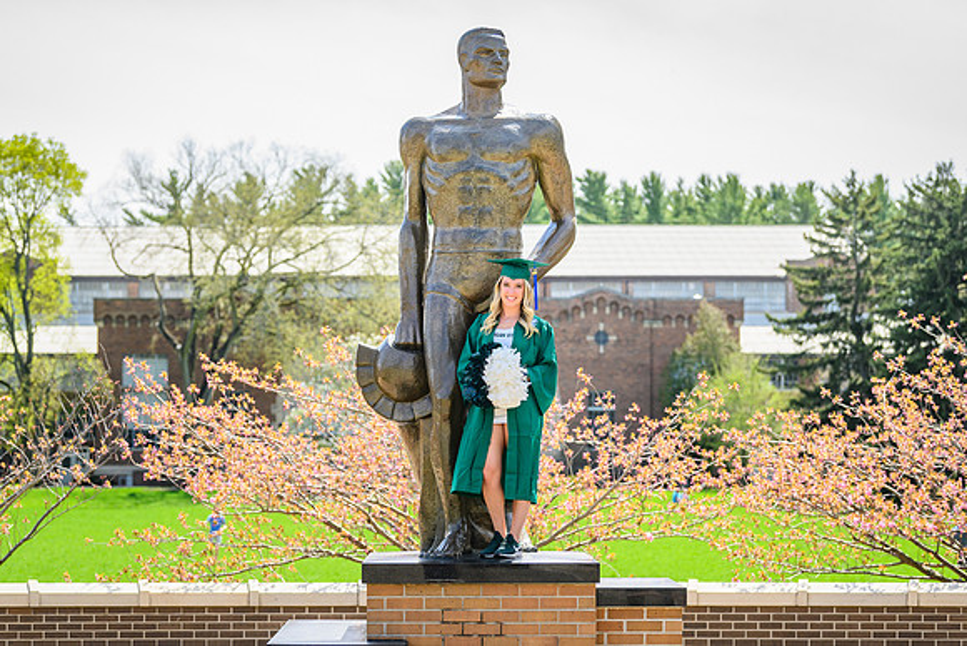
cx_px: 503
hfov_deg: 22.1
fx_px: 2470
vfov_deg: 14.9
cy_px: 303
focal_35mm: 92
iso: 400
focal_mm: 86
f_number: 4
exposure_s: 1/2000
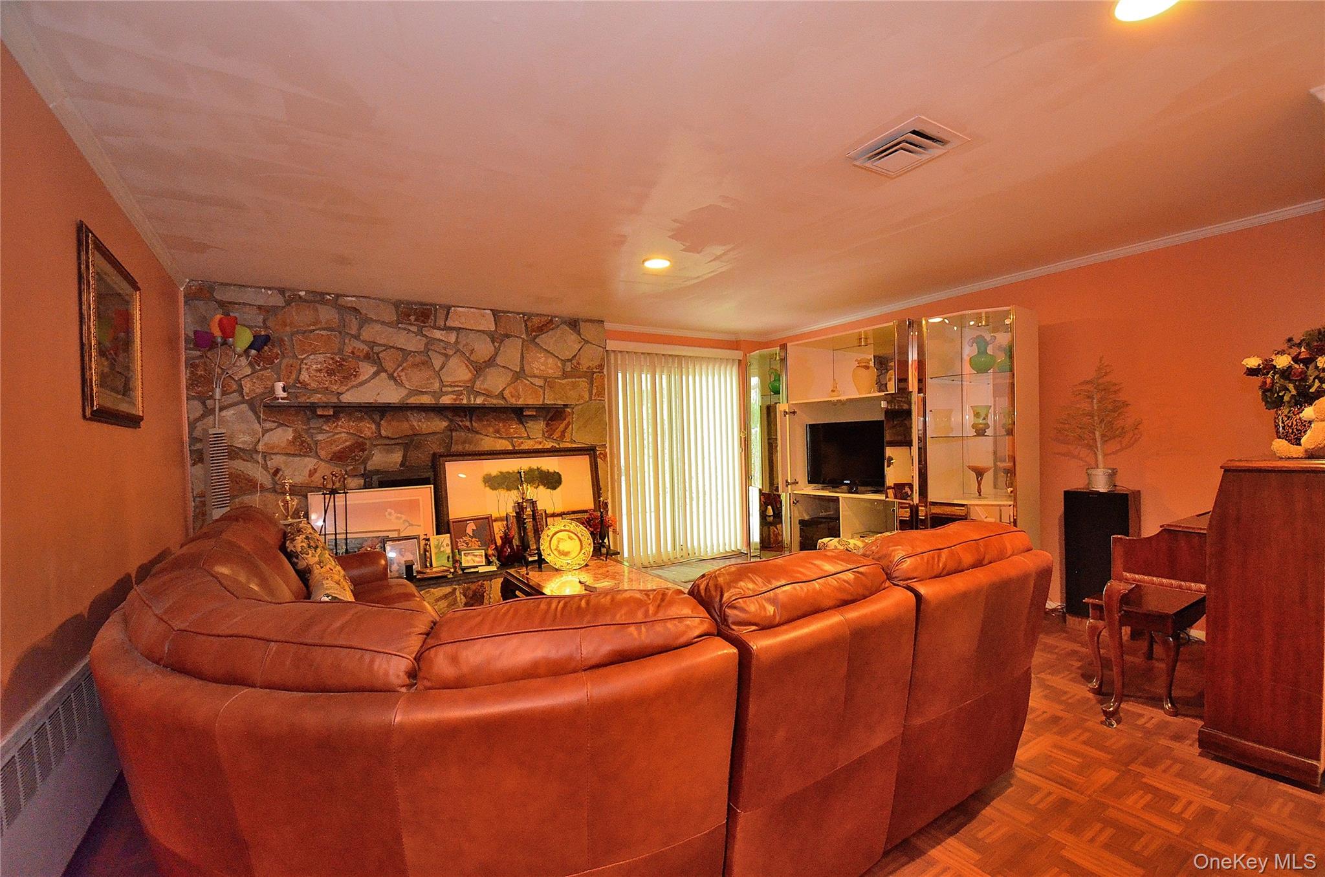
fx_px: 551
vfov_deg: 77.1
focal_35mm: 15
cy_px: 438
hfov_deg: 100.5
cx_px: 662
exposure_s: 1/20
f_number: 4
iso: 3200
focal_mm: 10
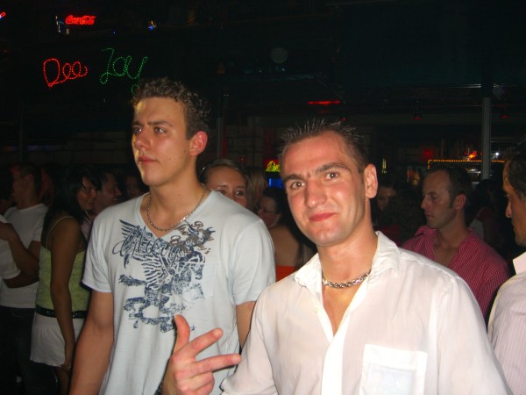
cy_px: 198
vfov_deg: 37.7
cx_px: 263
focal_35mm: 38
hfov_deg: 49.0
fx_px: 577
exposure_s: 1/60
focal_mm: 7.9
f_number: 2.8
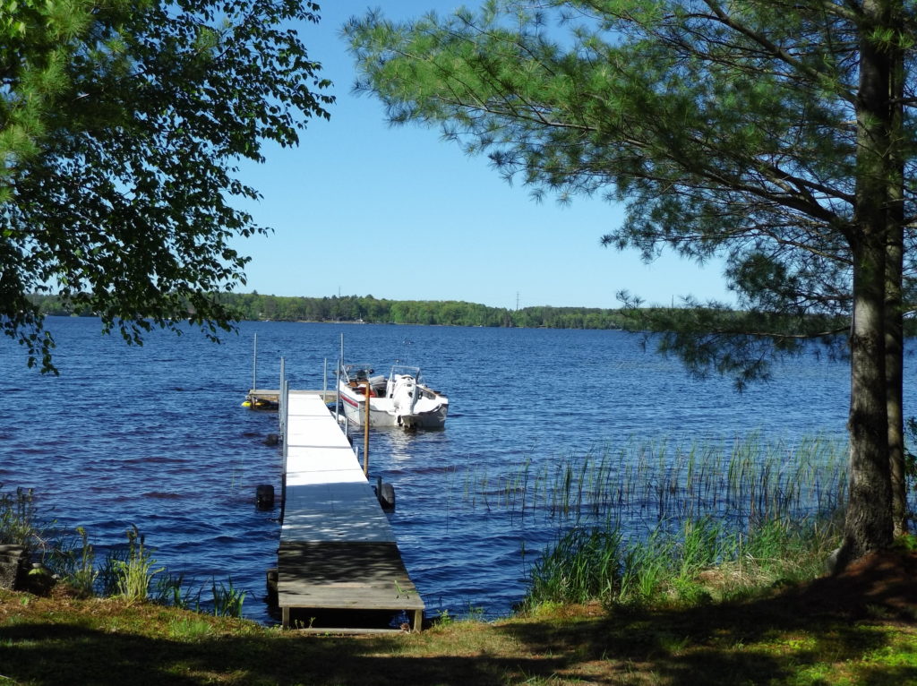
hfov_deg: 33.3
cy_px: 343
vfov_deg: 25.2
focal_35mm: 58
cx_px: 458
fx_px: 1535
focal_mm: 10.4
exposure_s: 1/800
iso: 100
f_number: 4.7
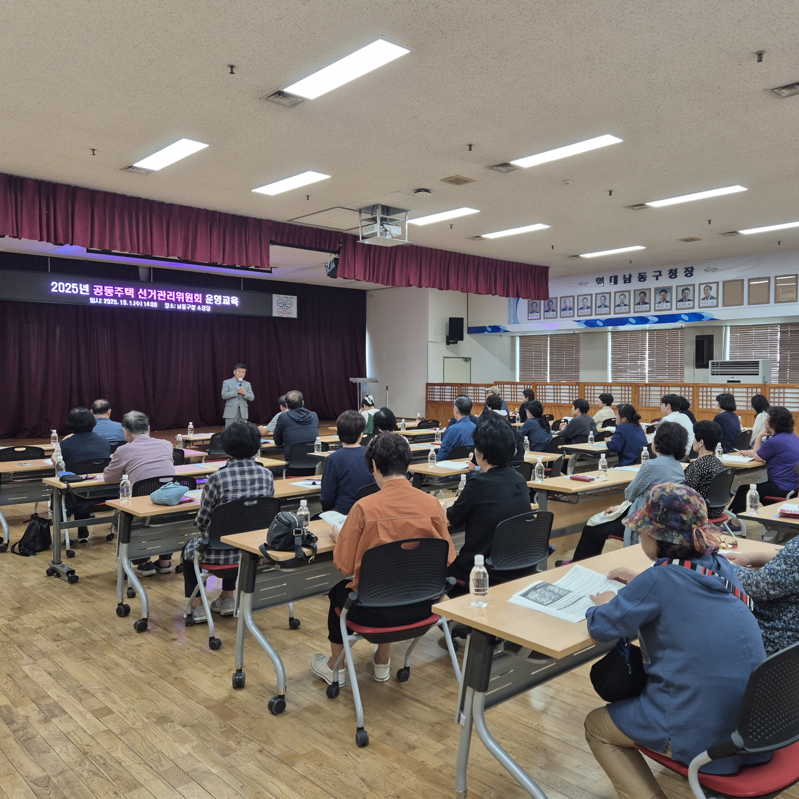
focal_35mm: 28
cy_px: 403
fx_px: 731
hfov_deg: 57.0
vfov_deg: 57.3
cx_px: 461
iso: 125
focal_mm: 5.4
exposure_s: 1/120
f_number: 1.8
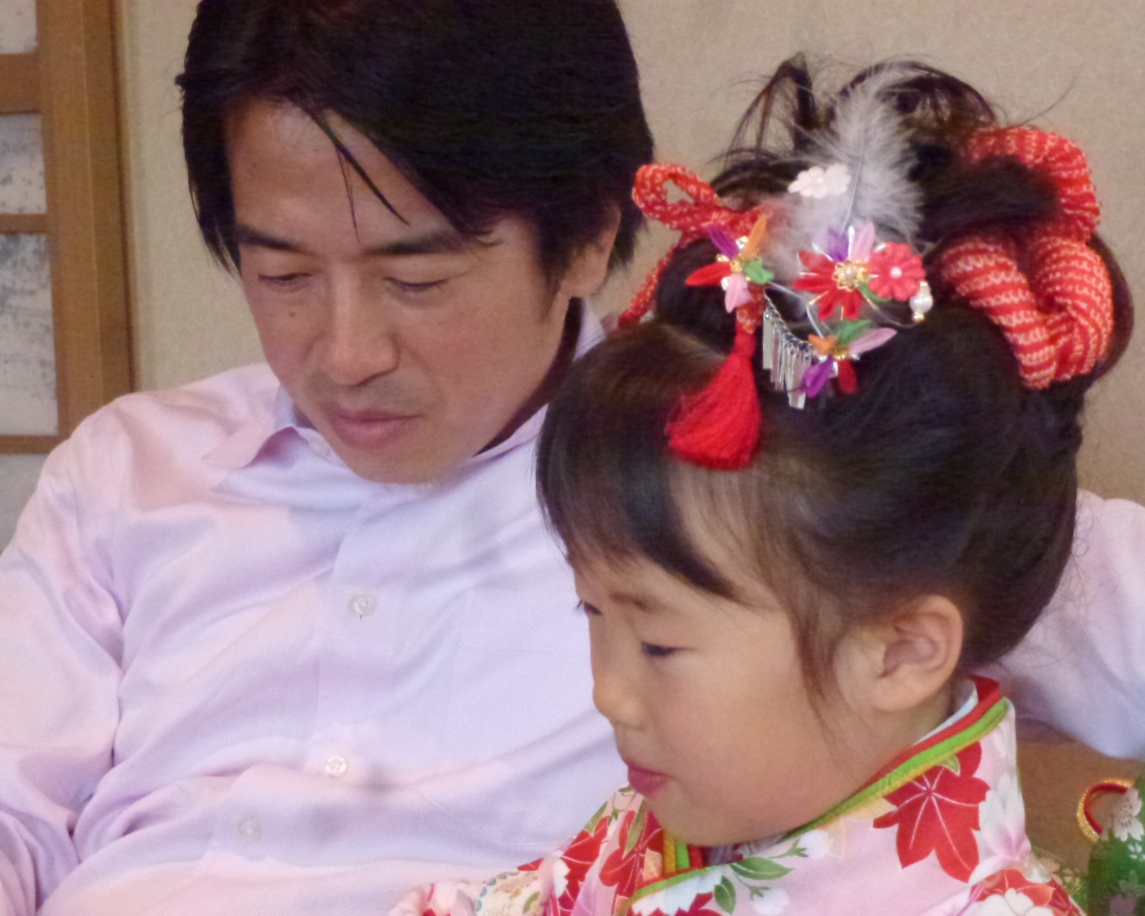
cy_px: 459
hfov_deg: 20.6
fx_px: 3152
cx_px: 586
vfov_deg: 16.5
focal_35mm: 93
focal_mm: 16
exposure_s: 1/40
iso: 1600
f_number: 4.9
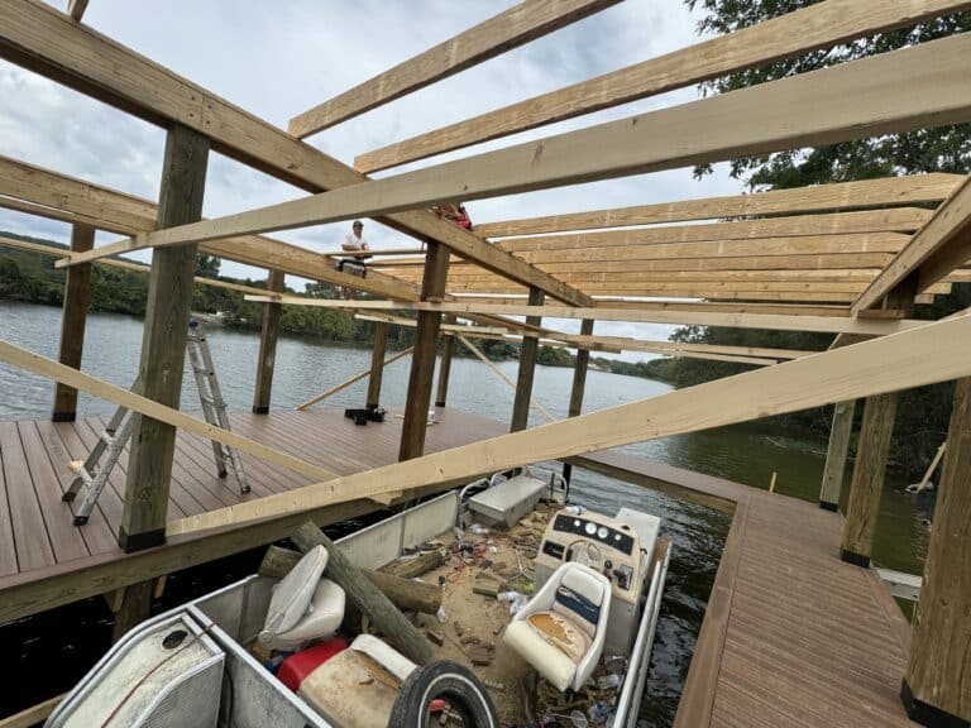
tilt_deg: -0.7
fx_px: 393
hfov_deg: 102.1
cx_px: 486
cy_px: 364
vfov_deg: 85.7
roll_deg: -7.5
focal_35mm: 14
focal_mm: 2.22
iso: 50
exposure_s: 1/1672
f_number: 2.2
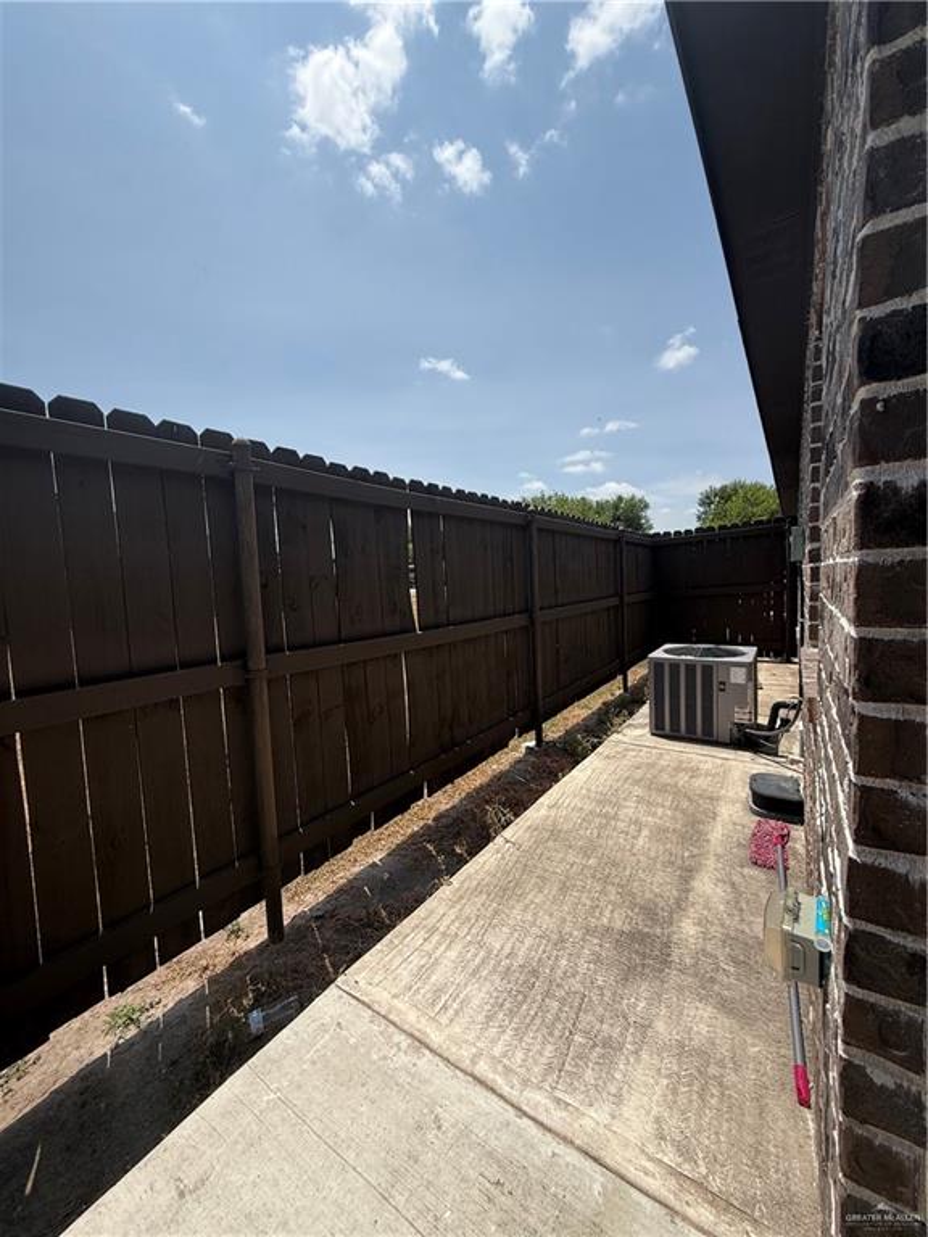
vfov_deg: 102.1
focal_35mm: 14
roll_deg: +1.5
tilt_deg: -4.1
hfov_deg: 85.7
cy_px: 618
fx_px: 500
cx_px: 464
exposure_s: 1/2237
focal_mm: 2.22
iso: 50
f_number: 2.2
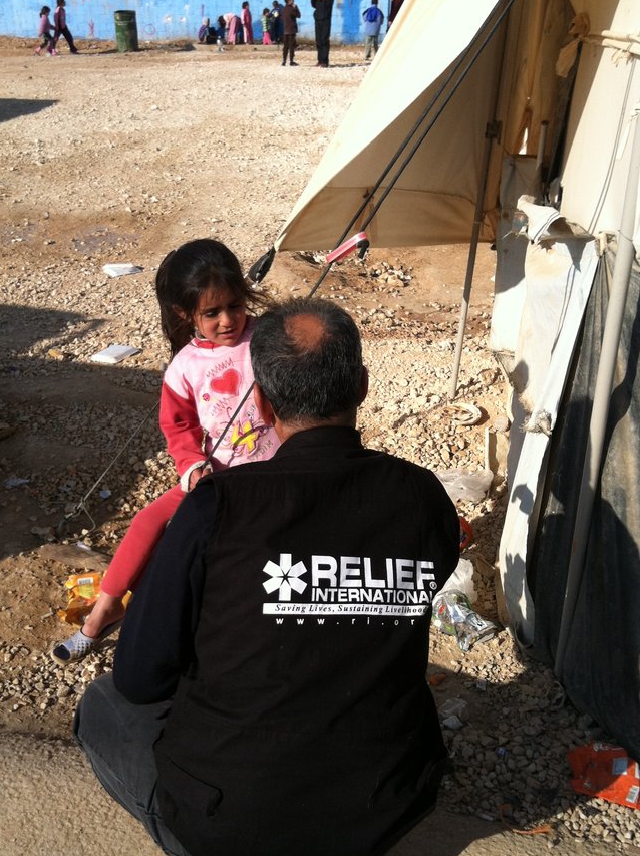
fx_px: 1037
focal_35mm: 42
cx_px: 316
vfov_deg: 44.8
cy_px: 443
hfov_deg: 34.3
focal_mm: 3.85
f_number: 2.8
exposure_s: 1/1429
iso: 80
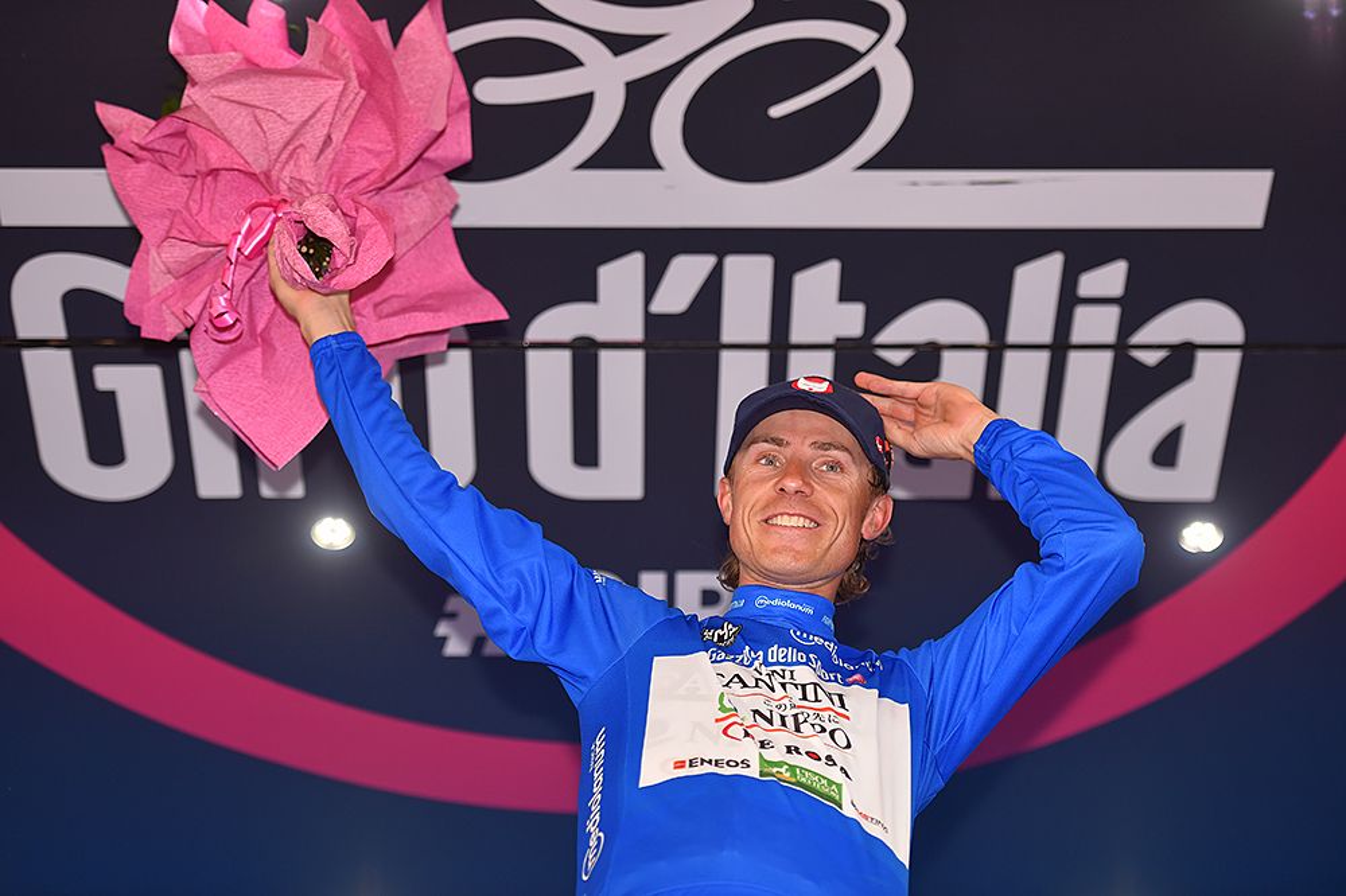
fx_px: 3438
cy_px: 448
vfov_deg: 14.9
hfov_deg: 22.1
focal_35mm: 92
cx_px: 673
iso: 640
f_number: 2.8
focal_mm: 92
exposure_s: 1/640
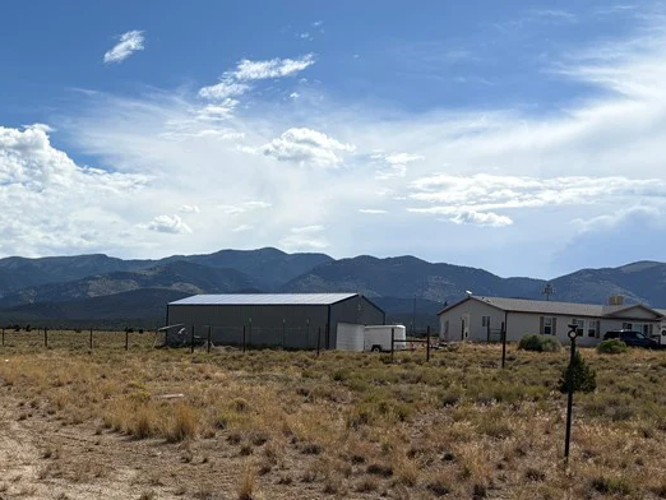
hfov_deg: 35.5
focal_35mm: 51
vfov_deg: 28.4
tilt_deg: -0.7
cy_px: 337
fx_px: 982
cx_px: 79
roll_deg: -0.2
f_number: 1.6
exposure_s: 1/7813
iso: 50
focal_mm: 5.96
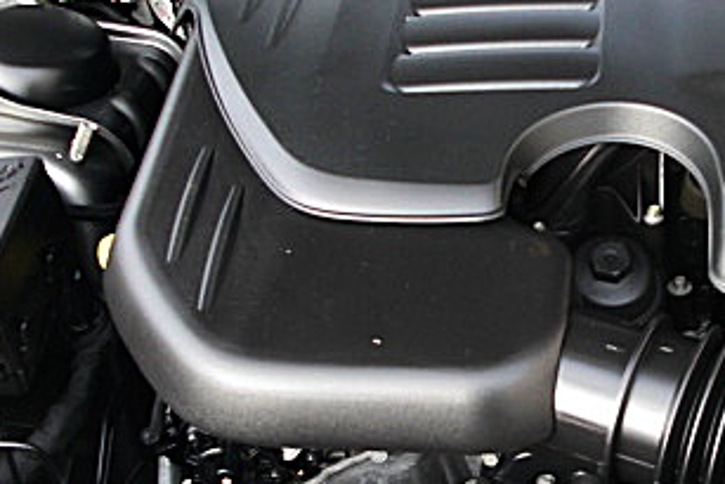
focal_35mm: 78
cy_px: 220
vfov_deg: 17.5
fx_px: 1571
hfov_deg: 25.5
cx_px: 597
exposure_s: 1/80
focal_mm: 6.3
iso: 100
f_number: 2.8
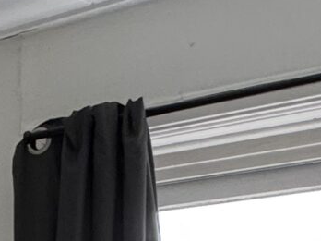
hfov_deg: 12.9
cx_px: -514
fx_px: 955
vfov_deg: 12.8
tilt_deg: -6.4
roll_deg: +2.6
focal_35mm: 103
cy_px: 463
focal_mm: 2.22
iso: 160
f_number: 2.2
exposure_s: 1/99
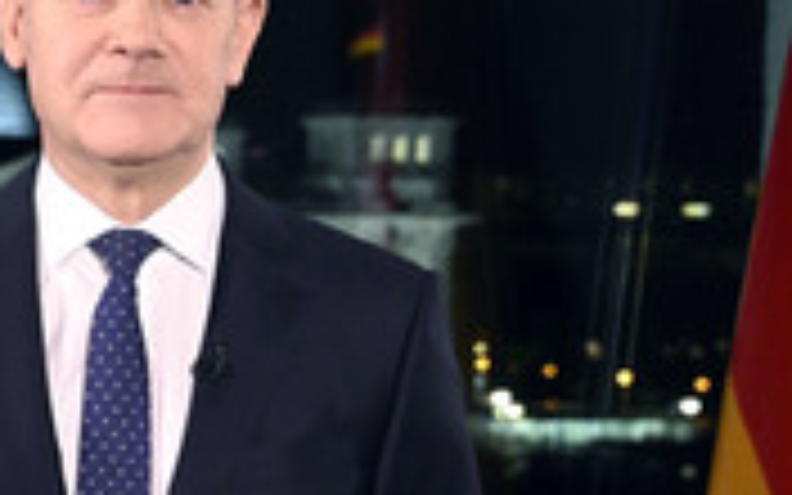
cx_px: 205
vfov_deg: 10.4
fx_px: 2698
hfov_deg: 16.6
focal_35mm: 125
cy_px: 418
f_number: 5
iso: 8000
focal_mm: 48
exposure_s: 1/160
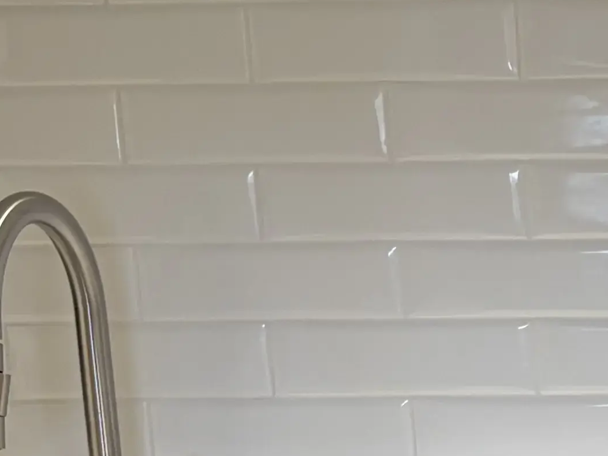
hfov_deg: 12.8
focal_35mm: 141
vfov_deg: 10.3
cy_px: 629
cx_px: 1053
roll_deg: +1.6
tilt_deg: -12.4
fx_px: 2477
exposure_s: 1/60
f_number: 1.6
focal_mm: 5.96
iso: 80
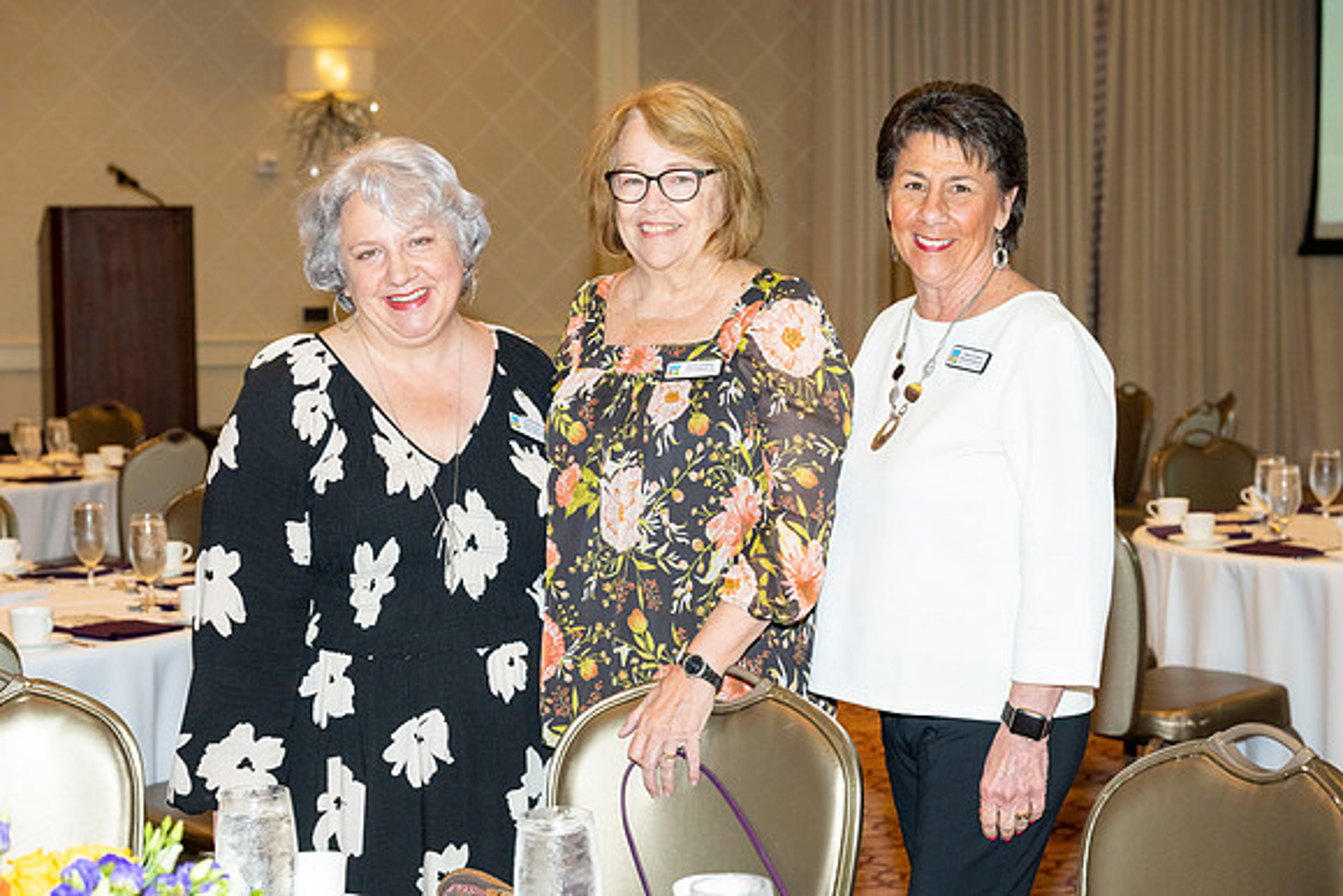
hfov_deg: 31.4
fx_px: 2388
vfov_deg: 21.3
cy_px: 448
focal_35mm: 64
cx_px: 672
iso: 1000
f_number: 5.6
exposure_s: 1/100
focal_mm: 64
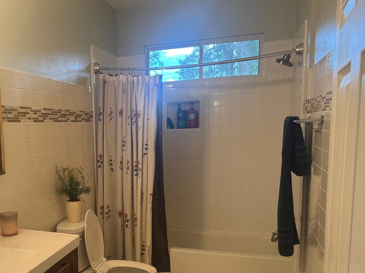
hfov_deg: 49.6
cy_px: 173
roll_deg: +1.8
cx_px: 99
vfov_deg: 39.3
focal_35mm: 36
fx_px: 380
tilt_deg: -8.7
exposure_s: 1/60
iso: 160
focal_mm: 6.76
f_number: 1.78
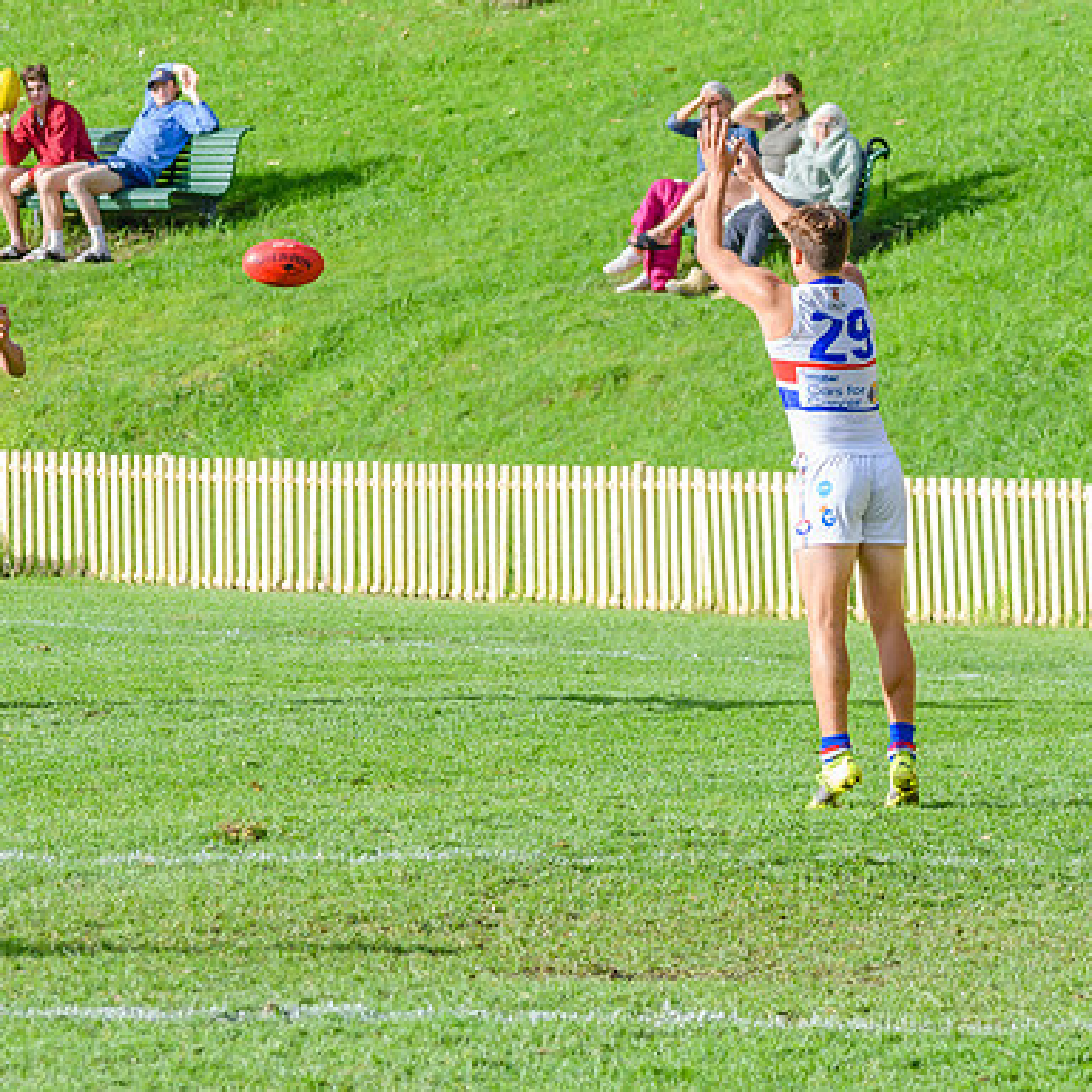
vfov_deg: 5.1
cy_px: 551
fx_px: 12313
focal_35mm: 345
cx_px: -69
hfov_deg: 5.1
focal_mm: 150
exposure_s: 1/1600
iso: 800
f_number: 7.1
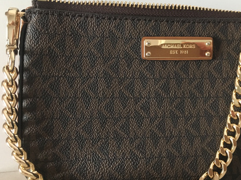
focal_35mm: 43
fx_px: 299
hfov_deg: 43.4
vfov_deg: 33.5
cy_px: 99
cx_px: 158
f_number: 2.2
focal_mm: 4.15
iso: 200
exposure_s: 1/17
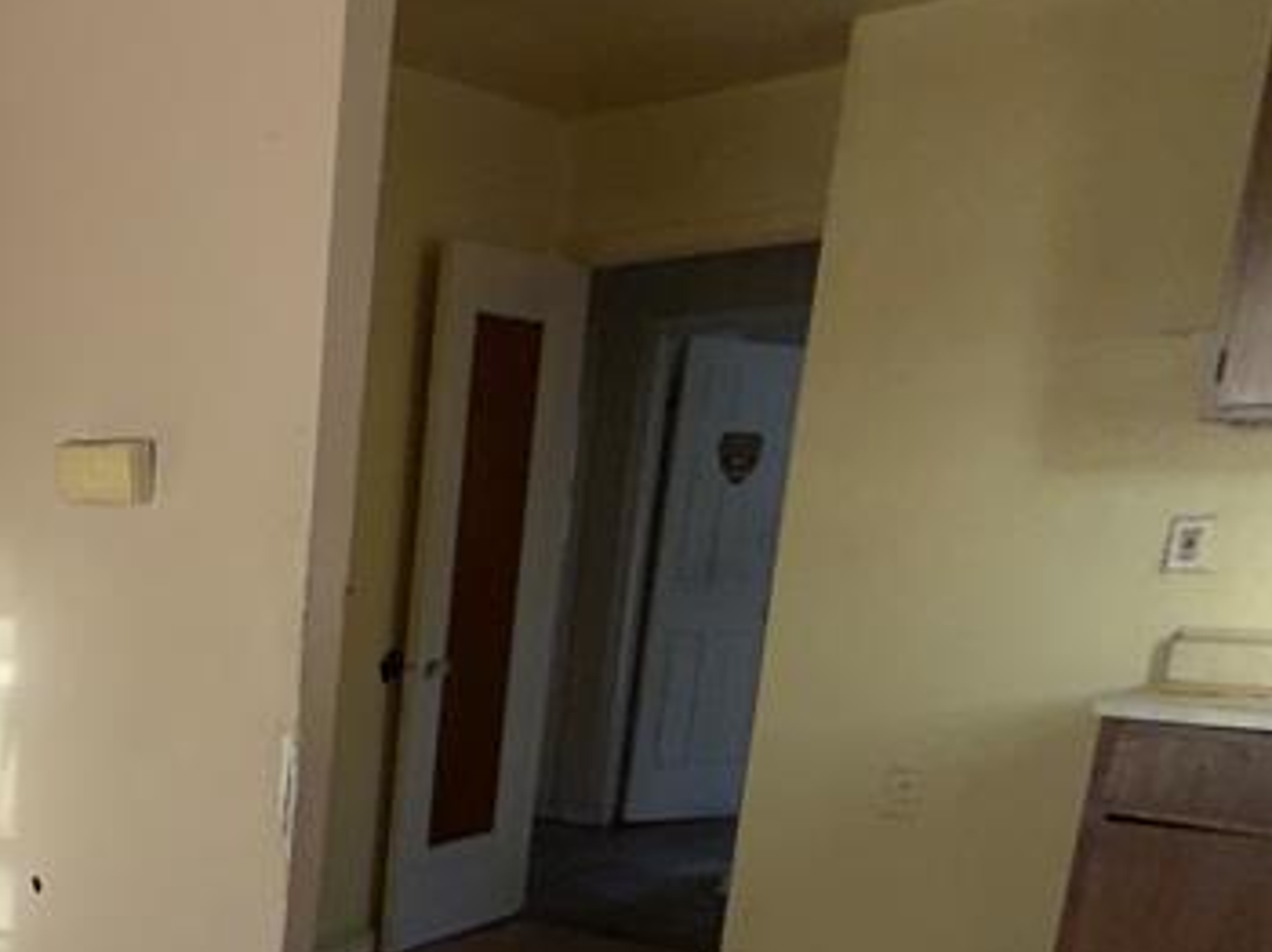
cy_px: 916
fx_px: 1506
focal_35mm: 41
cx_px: -120
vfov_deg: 32.7
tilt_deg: -13.4
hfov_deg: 38.2
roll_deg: +0.3
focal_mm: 2.22
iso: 16
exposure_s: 1/122
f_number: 2.2
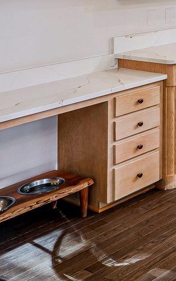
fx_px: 486
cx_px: 400
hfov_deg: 14.7
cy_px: -45
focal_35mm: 63
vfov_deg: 28.6
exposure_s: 1/10
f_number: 8
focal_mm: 15.6
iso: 400
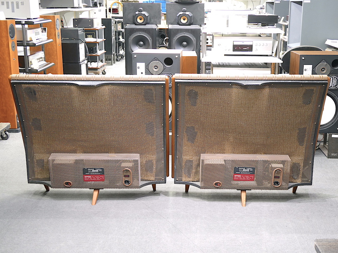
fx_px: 459
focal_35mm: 47
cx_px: 169
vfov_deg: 30.9
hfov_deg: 40.4
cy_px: 126
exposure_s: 1
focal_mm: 8.4
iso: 100
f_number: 4
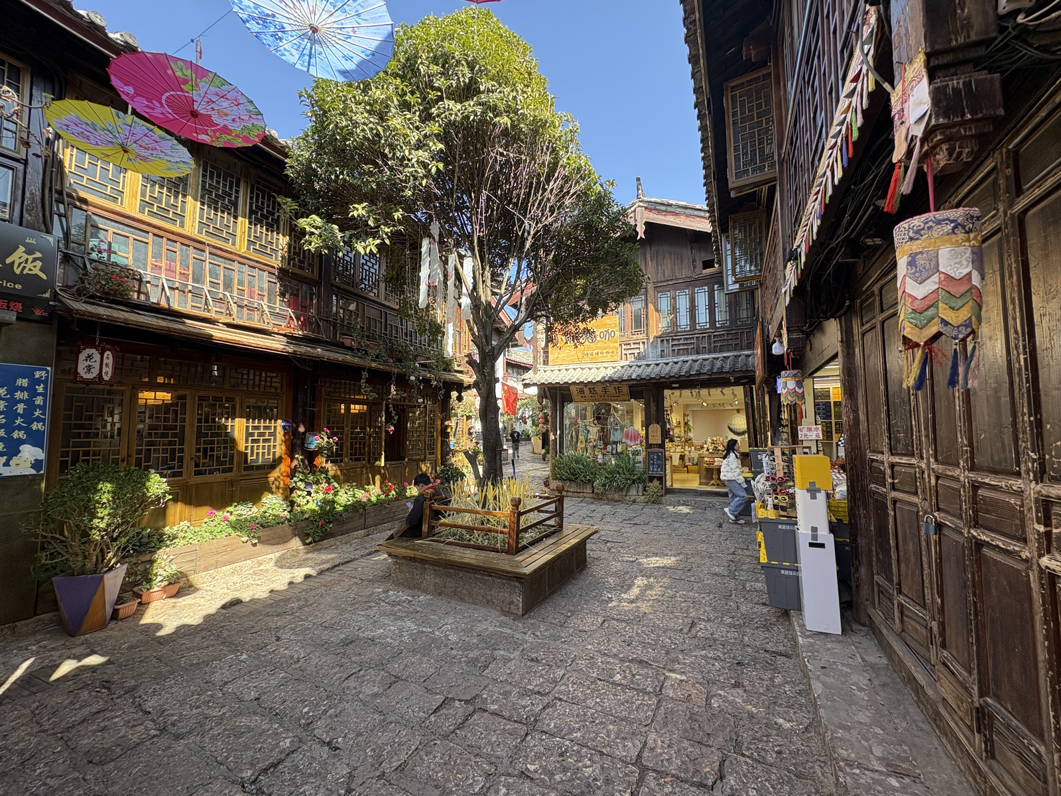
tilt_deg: +5.2
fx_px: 429
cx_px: 530
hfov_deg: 102.1
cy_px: 398
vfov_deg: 85.7
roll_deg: +0.6
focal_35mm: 14
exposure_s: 1/145
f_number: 2.2
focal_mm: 2.22
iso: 64
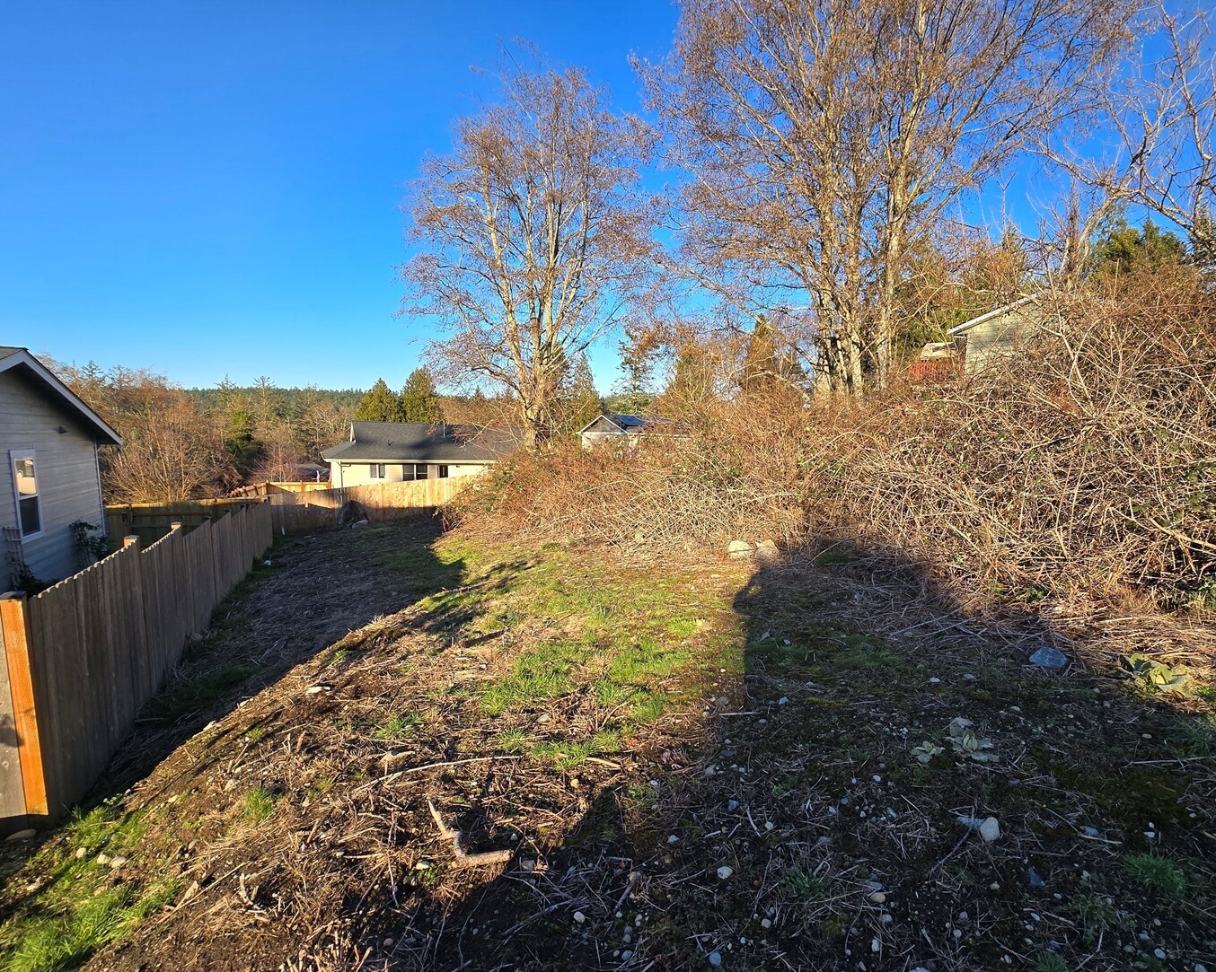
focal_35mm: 15
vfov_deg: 83.9
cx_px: 682
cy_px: 524
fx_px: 540
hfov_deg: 96.3
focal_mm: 2.2
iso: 50
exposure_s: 1/944
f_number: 2.2
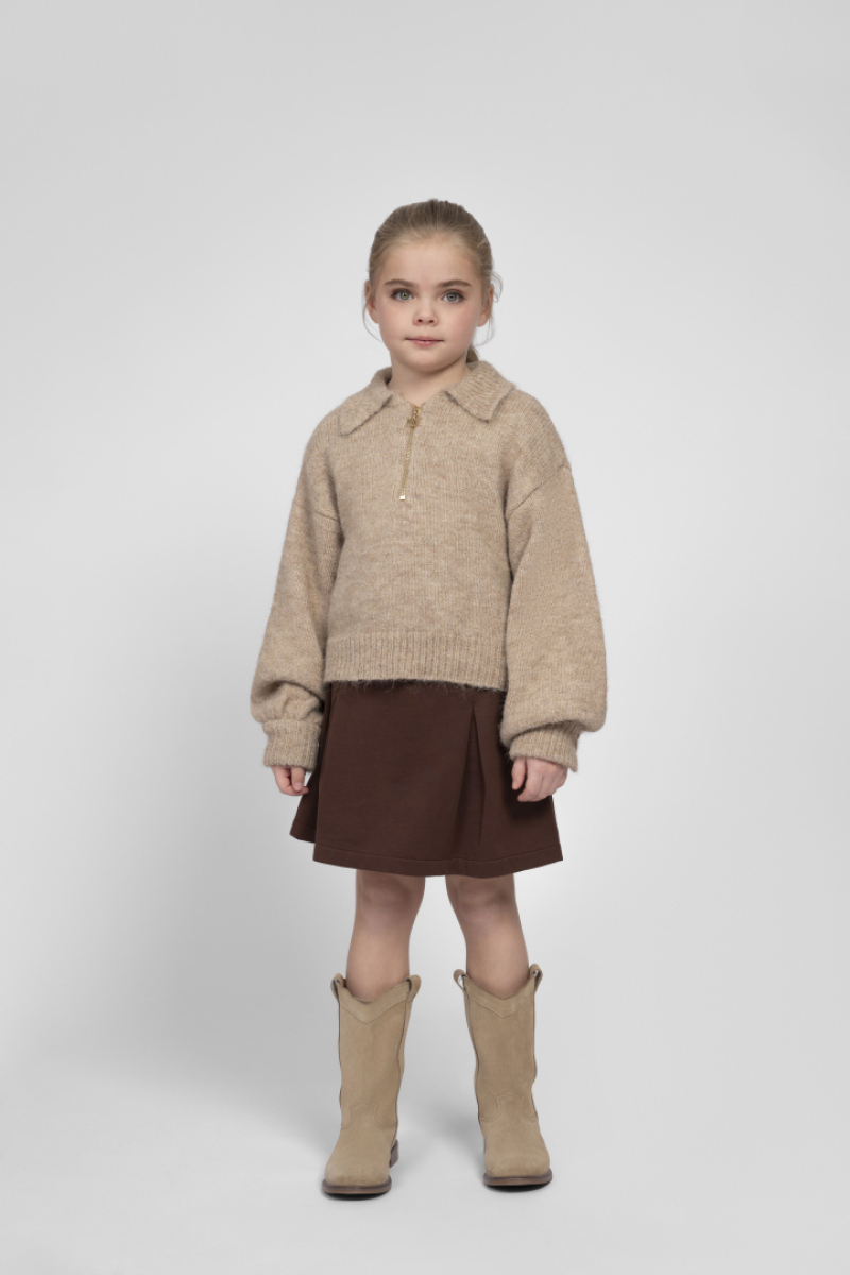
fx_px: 2408
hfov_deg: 20.0
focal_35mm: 68
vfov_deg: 29.7
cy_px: 638
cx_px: 425
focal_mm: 68
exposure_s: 1/160
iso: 160
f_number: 7.1
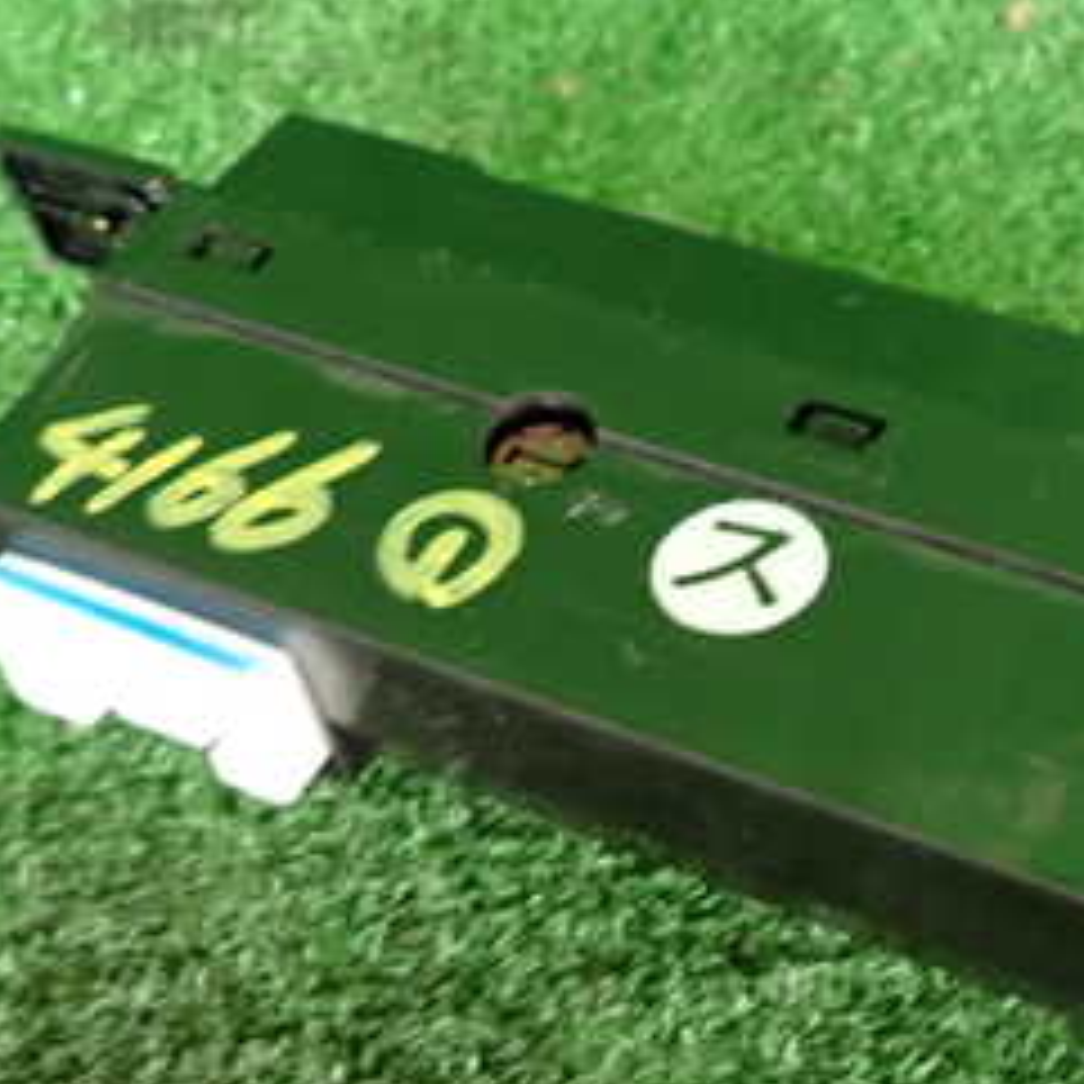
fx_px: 1949
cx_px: 904
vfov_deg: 30.9
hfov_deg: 30.2
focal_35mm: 55
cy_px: 684
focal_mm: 4.5
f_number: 2
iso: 320
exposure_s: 1/30
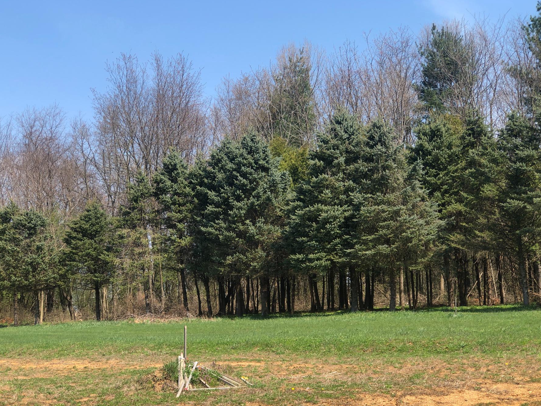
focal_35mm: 66
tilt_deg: +6.8
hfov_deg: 29.4
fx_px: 1032
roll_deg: +2.1
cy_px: 214
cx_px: 244
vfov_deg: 22.3
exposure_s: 1/414
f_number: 2.8
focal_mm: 6.6
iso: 20
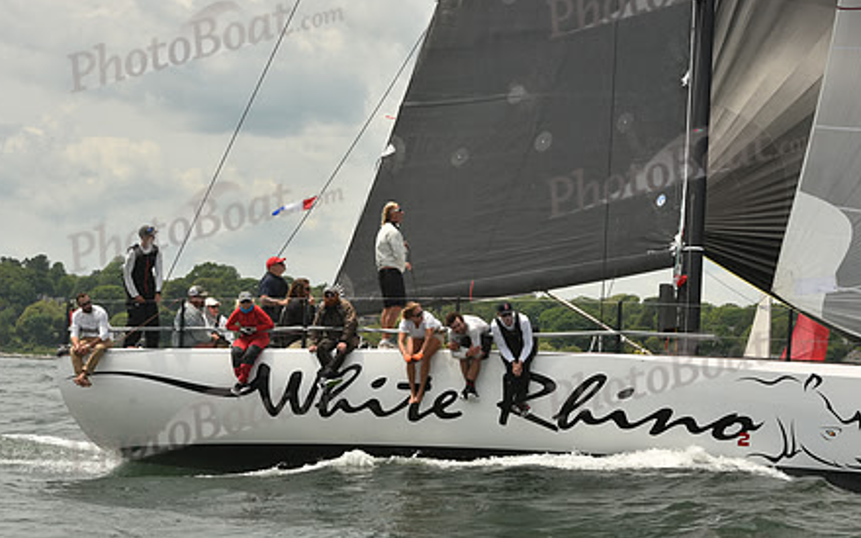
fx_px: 2206
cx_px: 446
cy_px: 296
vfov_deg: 13.9
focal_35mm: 94
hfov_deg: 22.1
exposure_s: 1/1000
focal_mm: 70
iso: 400
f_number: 11
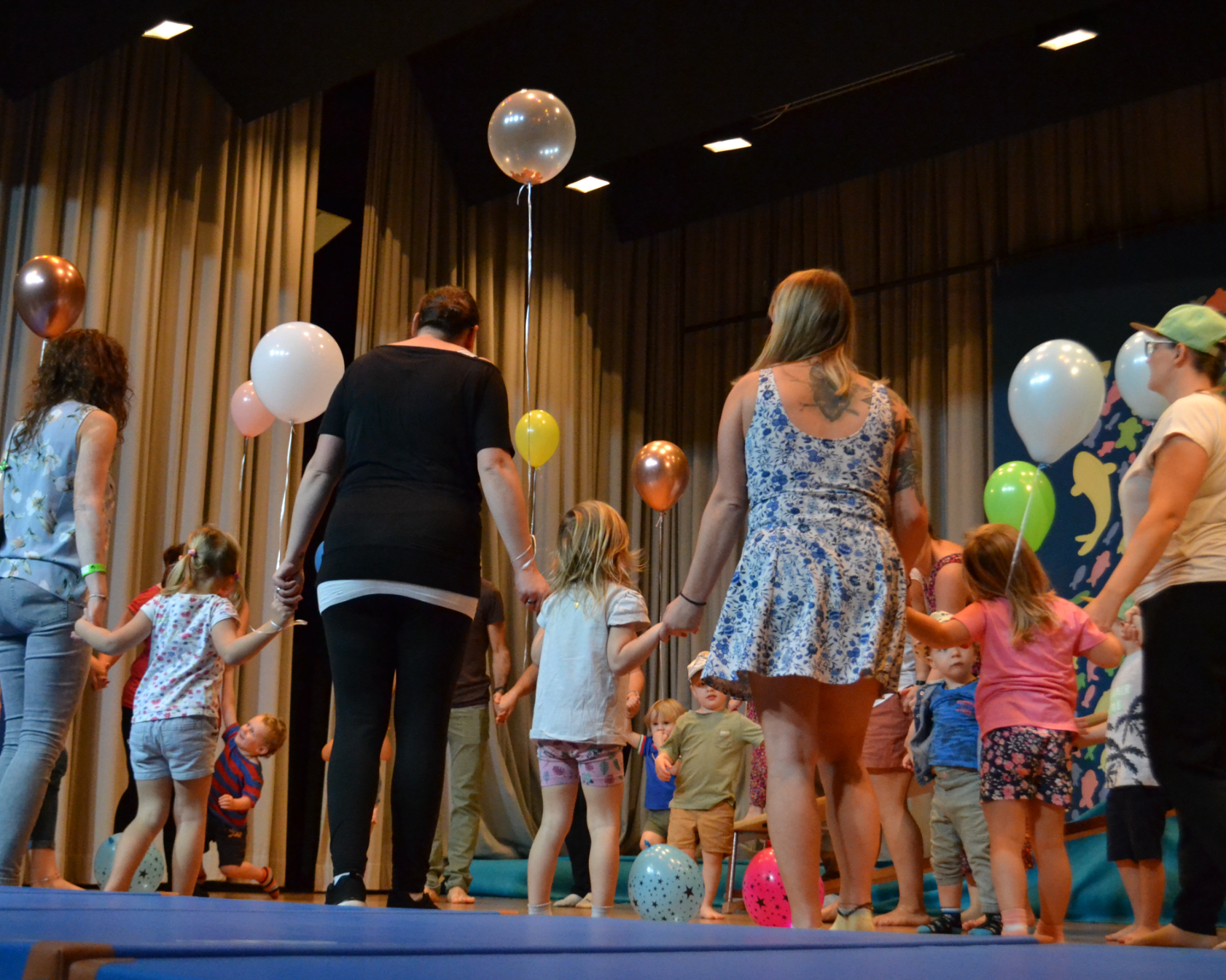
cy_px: 486
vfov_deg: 31.4
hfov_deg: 38.8
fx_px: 1741
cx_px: 606
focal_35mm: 48
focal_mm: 28
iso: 3200
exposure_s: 1/160
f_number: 4.5
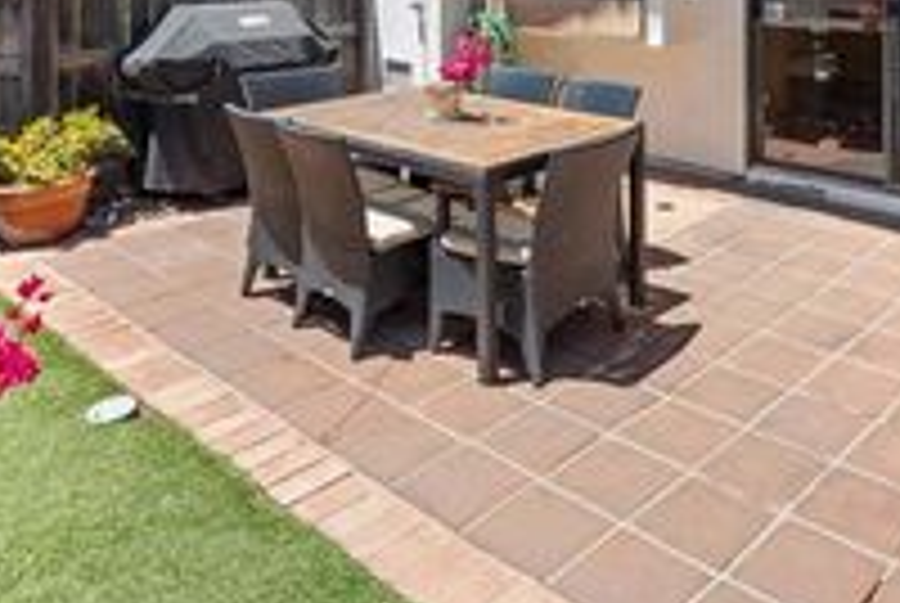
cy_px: -68
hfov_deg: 53.2
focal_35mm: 35
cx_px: 608
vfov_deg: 33.0
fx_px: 876
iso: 500
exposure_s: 1/80
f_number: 9
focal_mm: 14
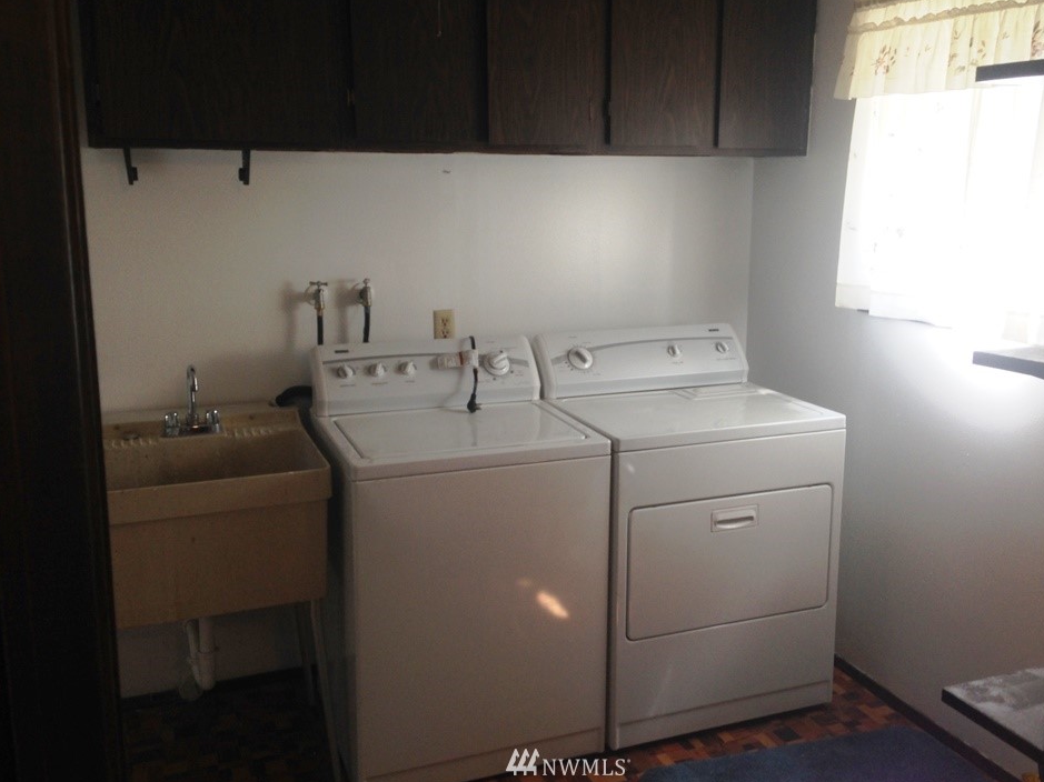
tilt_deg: -10.4
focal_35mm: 36
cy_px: 378
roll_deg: +0.5
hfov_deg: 51.3
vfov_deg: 39.6
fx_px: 1086
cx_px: 568
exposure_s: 1/24
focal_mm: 4.12
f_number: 2.4
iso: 50
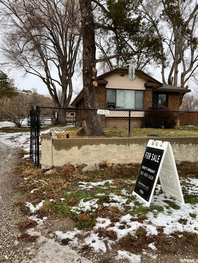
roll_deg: +0.8
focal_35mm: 26
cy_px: 132
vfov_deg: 67.3
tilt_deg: +0.6
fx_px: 198
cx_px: 99
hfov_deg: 53.1
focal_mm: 5.7
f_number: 1.5
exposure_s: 1/581
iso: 50
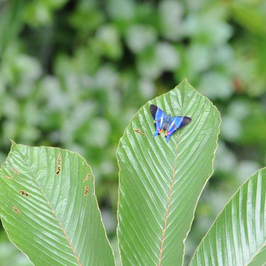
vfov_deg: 3.4
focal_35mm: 513
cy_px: 133
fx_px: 4460
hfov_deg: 3.4
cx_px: 167
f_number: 11
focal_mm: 400
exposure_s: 1/500
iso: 2000
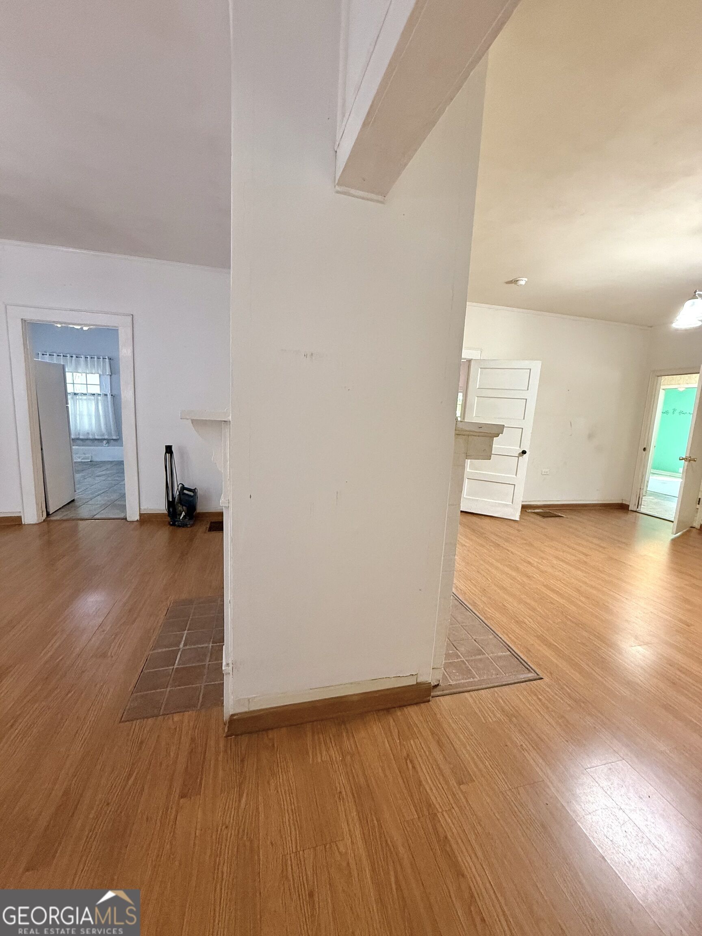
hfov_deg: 85.7
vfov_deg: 102.1
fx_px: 379
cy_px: 468
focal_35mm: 14
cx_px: 351
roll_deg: -3.3
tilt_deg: -8.3
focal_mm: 2.22
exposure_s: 1/60
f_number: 2.2
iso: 500
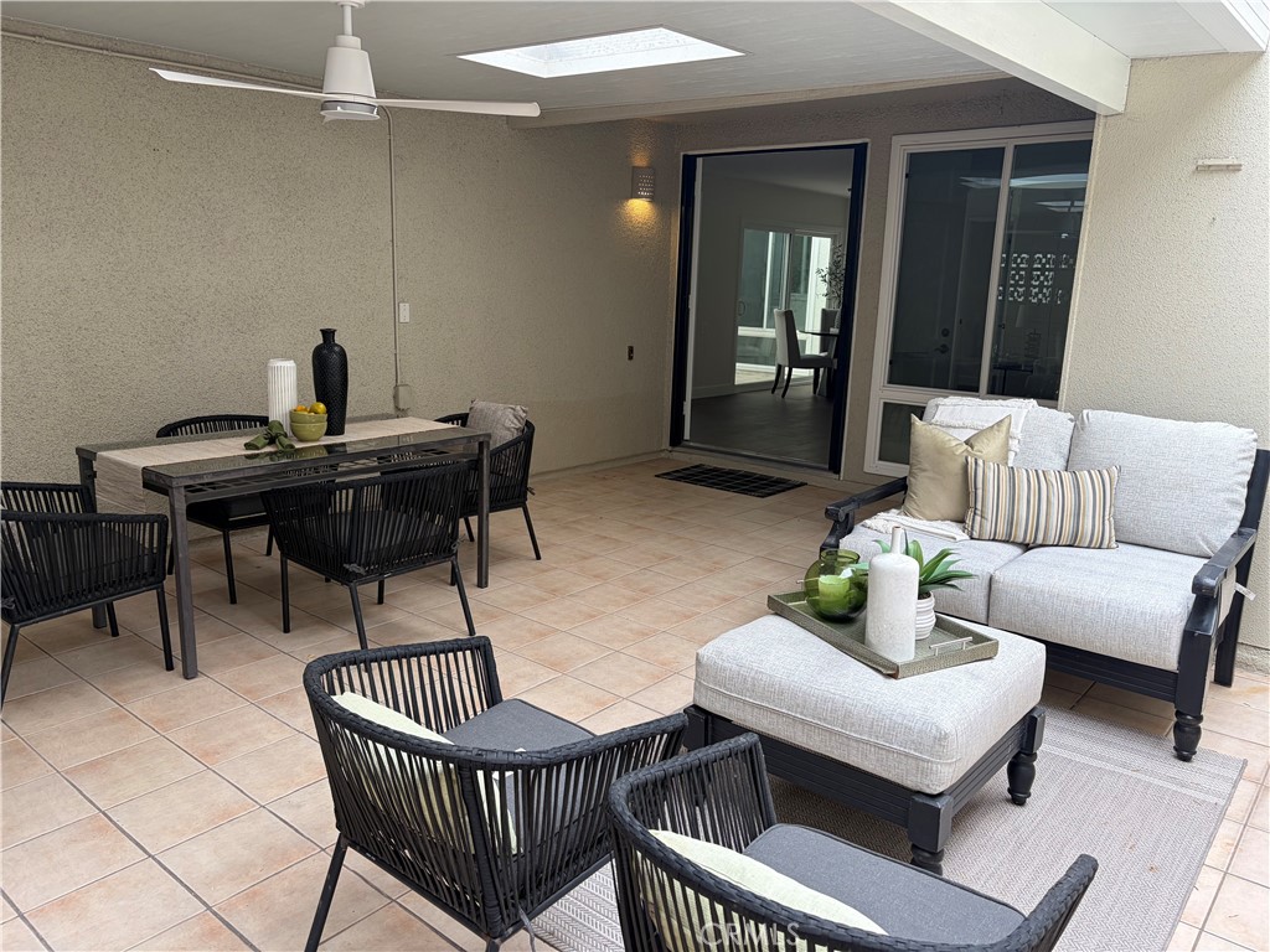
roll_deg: -1.6
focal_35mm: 26
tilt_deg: -12.0
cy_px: 476
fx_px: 954
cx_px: 635
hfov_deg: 67.3
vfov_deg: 53.1
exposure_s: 1/151
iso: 32
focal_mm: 5.96
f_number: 1.6
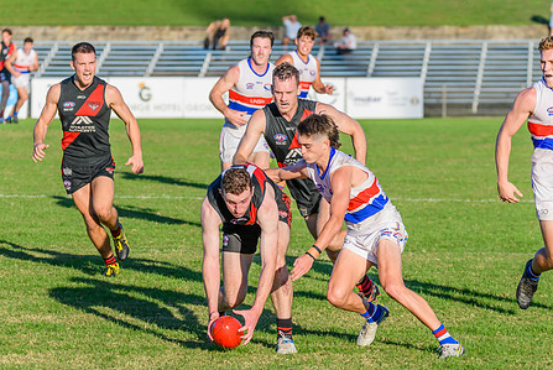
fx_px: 4259
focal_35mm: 277
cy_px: 234
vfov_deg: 5.0
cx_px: 297
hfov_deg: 7.4
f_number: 7.1
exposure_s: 1/2000
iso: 800
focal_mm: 210
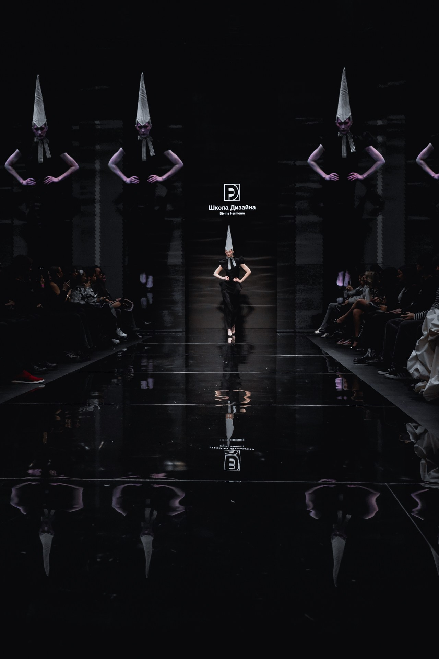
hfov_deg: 37.9
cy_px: 330
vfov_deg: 54.4
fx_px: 640
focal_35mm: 35
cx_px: 220
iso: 2000
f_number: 4.5
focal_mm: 35
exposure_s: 1/250
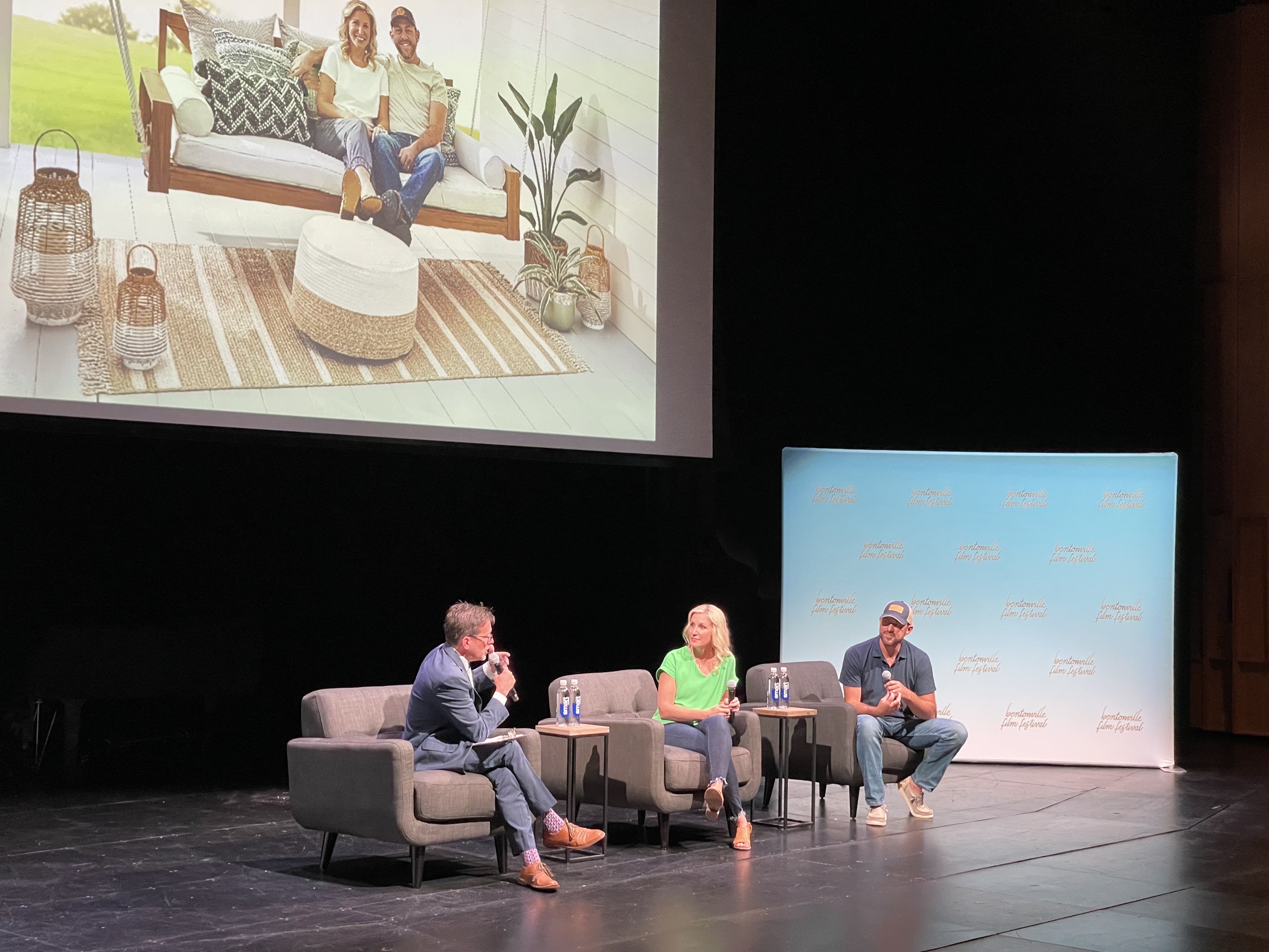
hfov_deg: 36.8
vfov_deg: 28.0
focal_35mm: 52
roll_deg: -1.2
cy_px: 476
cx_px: 634
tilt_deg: +1.8
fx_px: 1906
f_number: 2
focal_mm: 6
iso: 400
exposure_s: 1/57
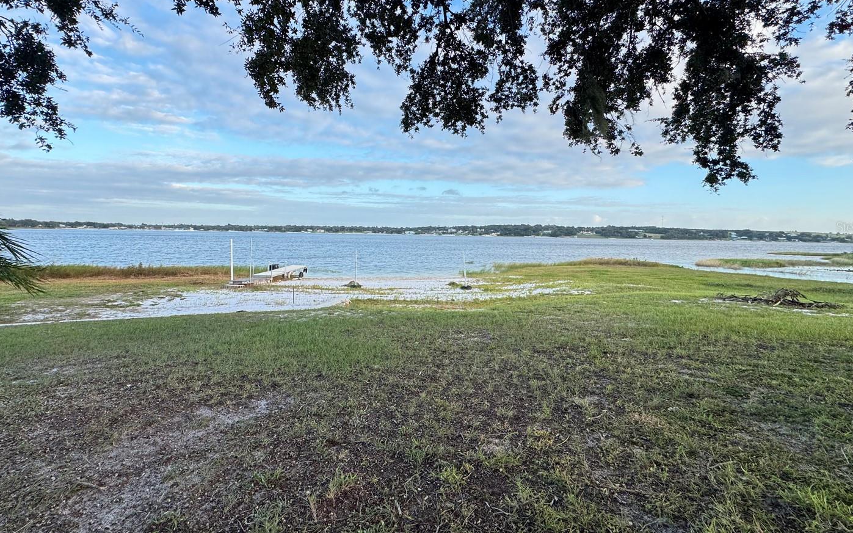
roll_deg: -1.3
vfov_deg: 67.6
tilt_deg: +1.6
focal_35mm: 17
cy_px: 227
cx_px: 405
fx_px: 395
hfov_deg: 94.3
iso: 40
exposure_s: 1/167
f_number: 2.2
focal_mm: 2.22
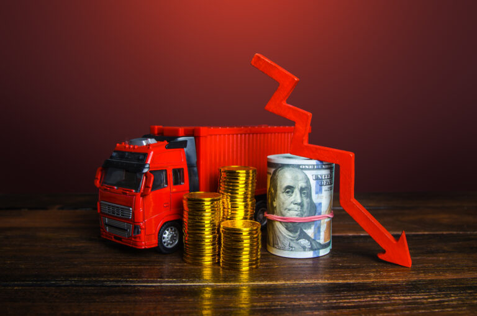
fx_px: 516
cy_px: 158
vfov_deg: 34.1
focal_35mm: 39
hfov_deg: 49.6
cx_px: 238
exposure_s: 1/100
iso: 160
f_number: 6.3
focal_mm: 26
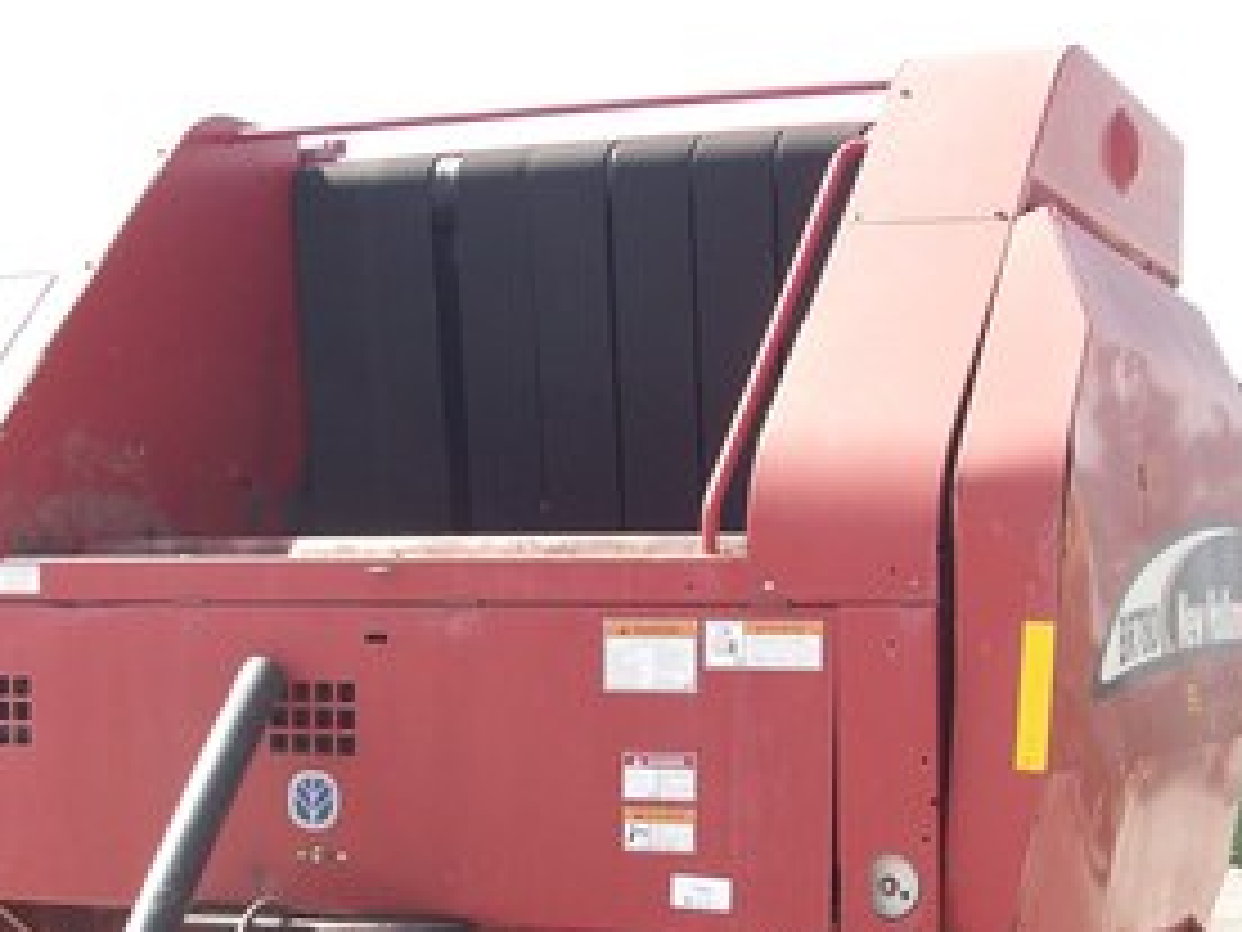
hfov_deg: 29.0
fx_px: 2404
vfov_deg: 21.7
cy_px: 725
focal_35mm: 67
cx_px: 684
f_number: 2.8
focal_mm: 5.7
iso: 64
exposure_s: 1/371
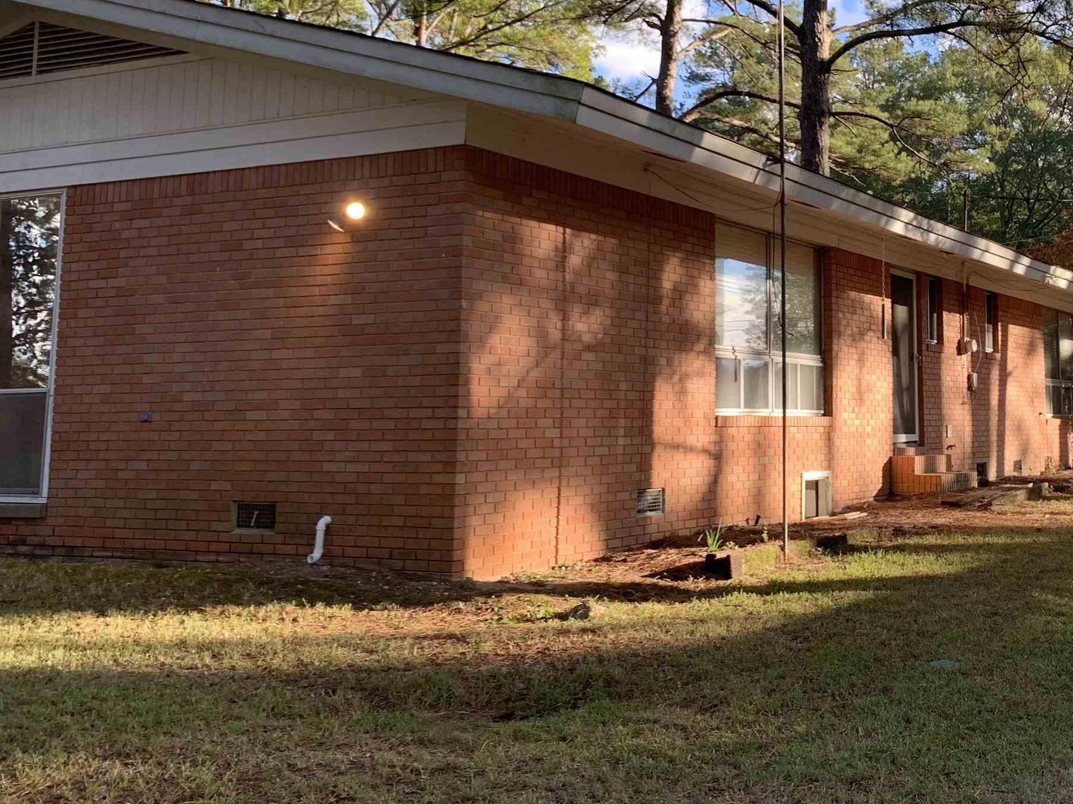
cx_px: 857
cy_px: 271
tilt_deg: +6.3
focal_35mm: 44
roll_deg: +0.9
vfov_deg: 32.6
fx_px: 1364
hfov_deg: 41.1
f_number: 1.8
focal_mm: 4.25
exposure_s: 1/257
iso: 25
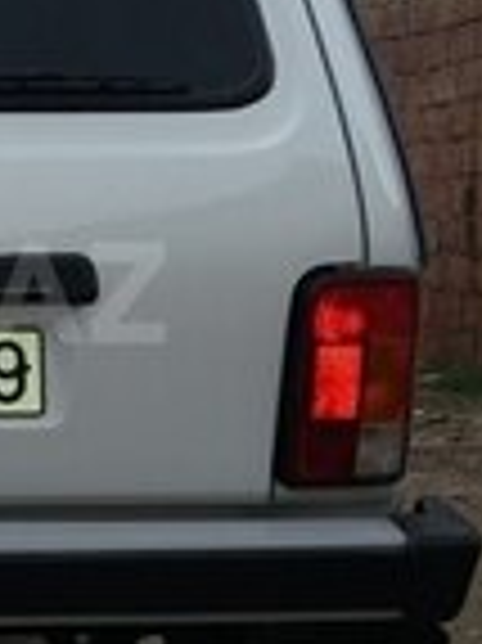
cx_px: -180
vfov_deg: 20.2
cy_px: 293
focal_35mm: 97
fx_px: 1804
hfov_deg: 14.5
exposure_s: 1/1018
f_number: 1.9
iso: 64
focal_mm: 3.7
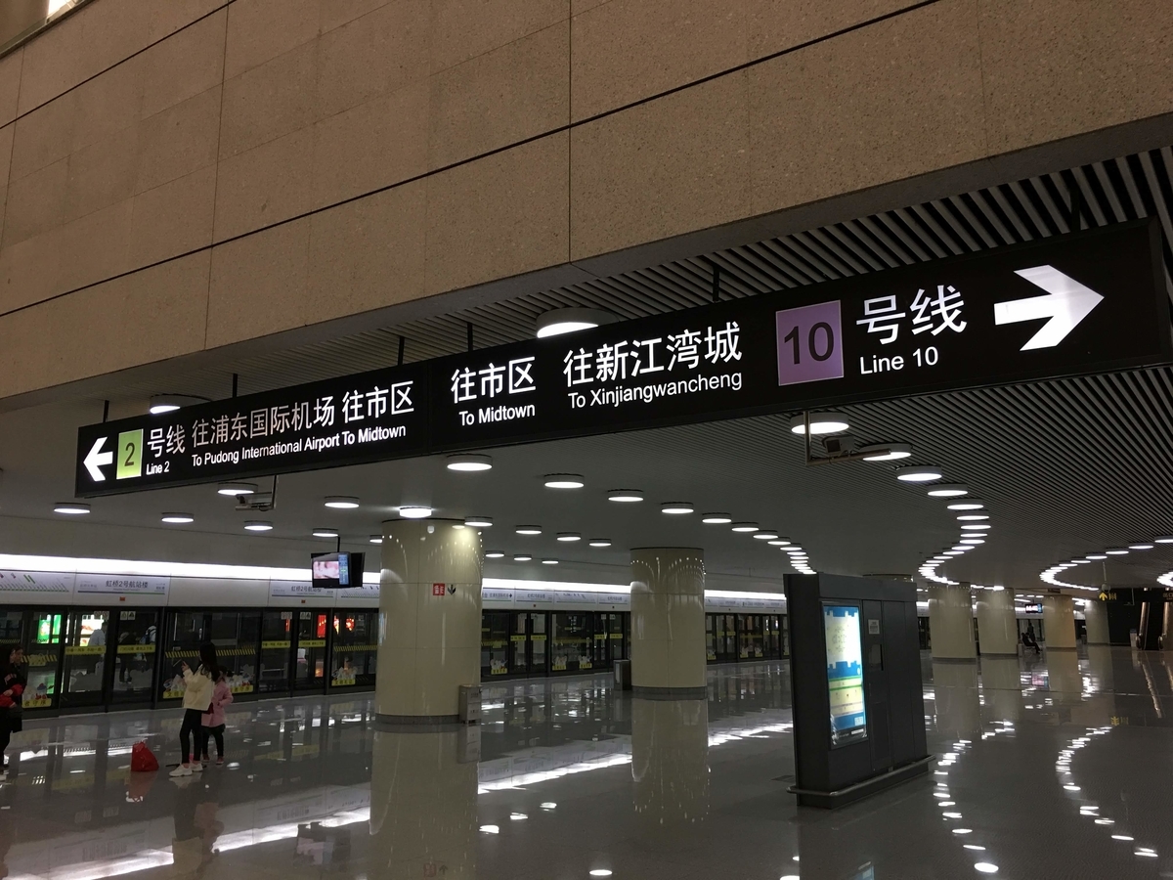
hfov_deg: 61.7
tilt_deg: +10.7
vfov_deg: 48.2
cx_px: 586
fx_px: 983
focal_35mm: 29
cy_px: 440
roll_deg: +0.1
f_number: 2.2
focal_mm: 4.15
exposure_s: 1/17
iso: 50
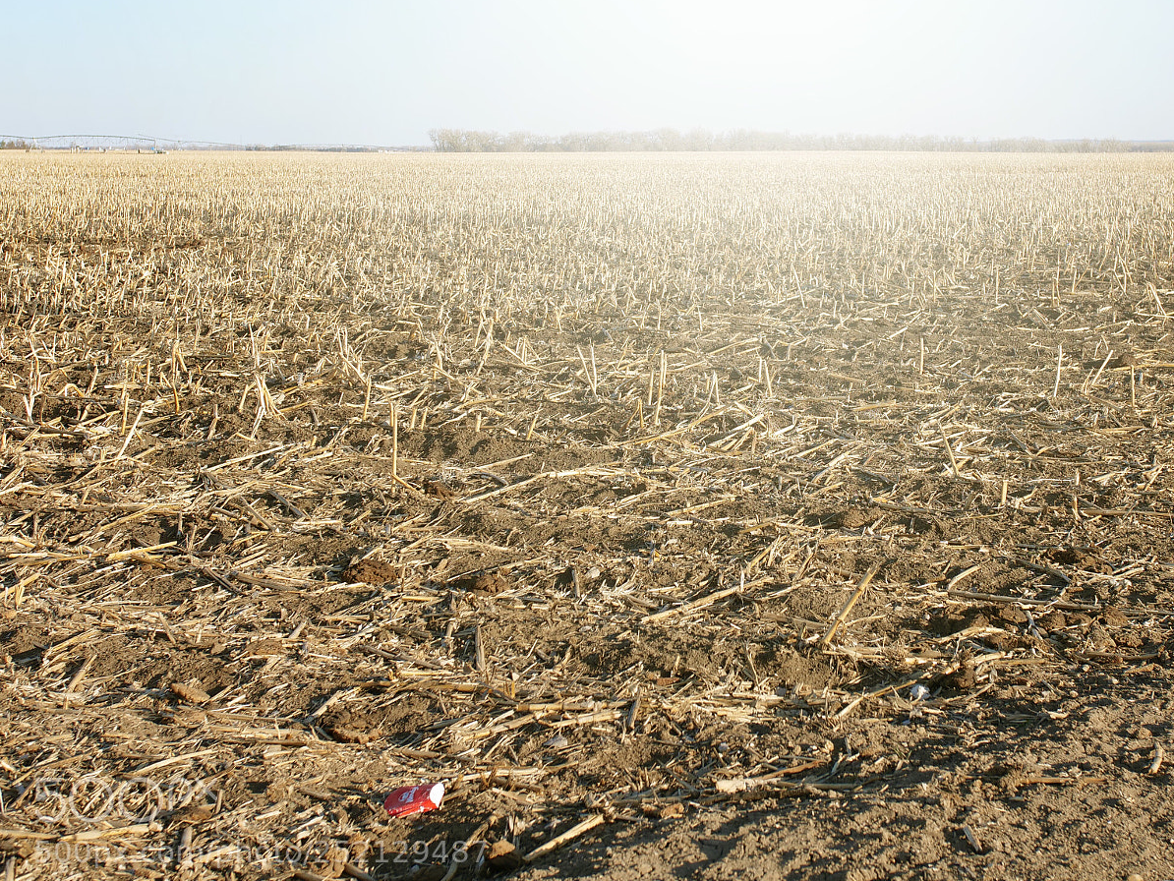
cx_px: 760
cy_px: 339
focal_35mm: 67
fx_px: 2273
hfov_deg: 28.8
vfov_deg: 21.9
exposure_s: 1/1000
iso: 200
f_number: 3.5
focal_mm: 25
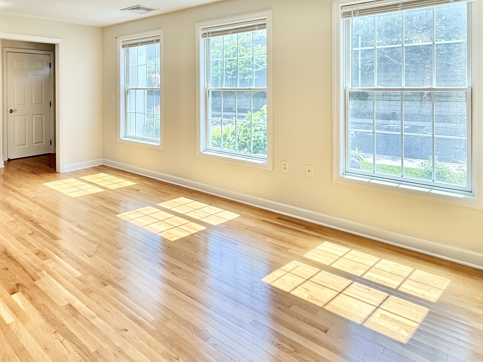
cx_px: 157
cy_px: 89
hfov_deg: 71.5
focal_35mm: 23
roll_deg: +0.1
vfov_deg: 55.9
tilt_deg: +0.2
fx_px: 321
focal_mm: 2.22
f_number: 2.2
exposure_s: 1/120
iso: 125
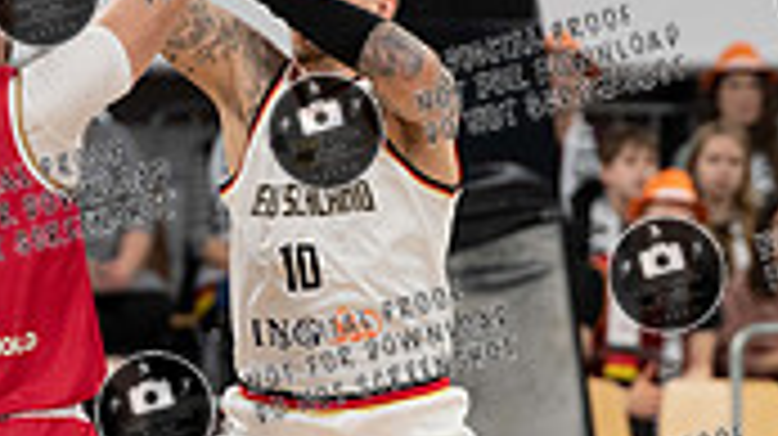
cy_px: 184
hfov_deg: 3.4
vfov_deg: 1.9
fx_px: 13007
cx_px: 400
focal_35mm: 631
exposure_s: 1/1000
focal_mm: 180
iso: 1100
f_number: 3.2
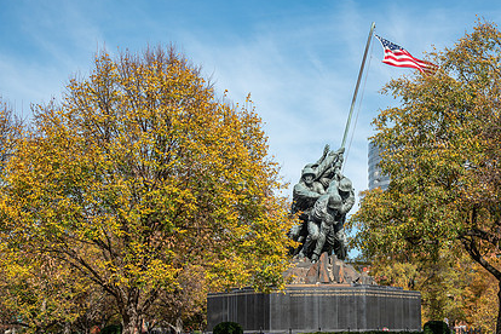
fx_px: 1071
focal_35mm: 77
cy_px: 198
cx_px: 332
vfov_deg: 17.7
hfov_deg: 26.2
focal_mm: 55
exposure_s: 1/1250
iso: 200
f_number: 5.6
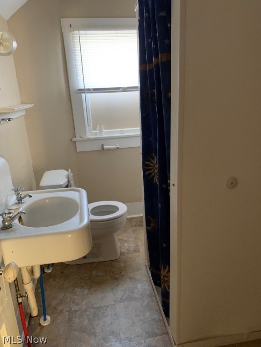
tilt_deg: -17.1
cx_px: 130
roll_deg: +2.9
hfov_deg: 53.1
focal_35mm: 26
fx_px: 261
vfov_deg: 67.3
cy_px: 174
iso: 500
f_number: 1.8
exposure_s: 1/30
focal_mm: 4.25
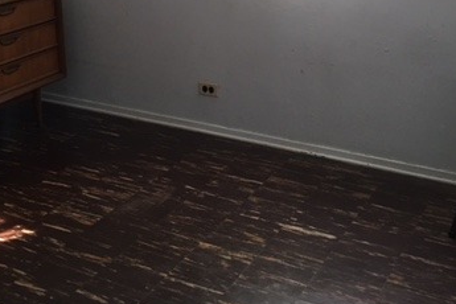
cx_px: 174
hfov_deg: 35.5
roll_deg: +0.5
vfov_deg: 23.2
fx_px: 709
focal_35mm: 56
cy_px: 3
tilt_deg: -10.8
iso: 100
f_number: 2.2
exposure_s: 1/30
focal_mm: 4.15
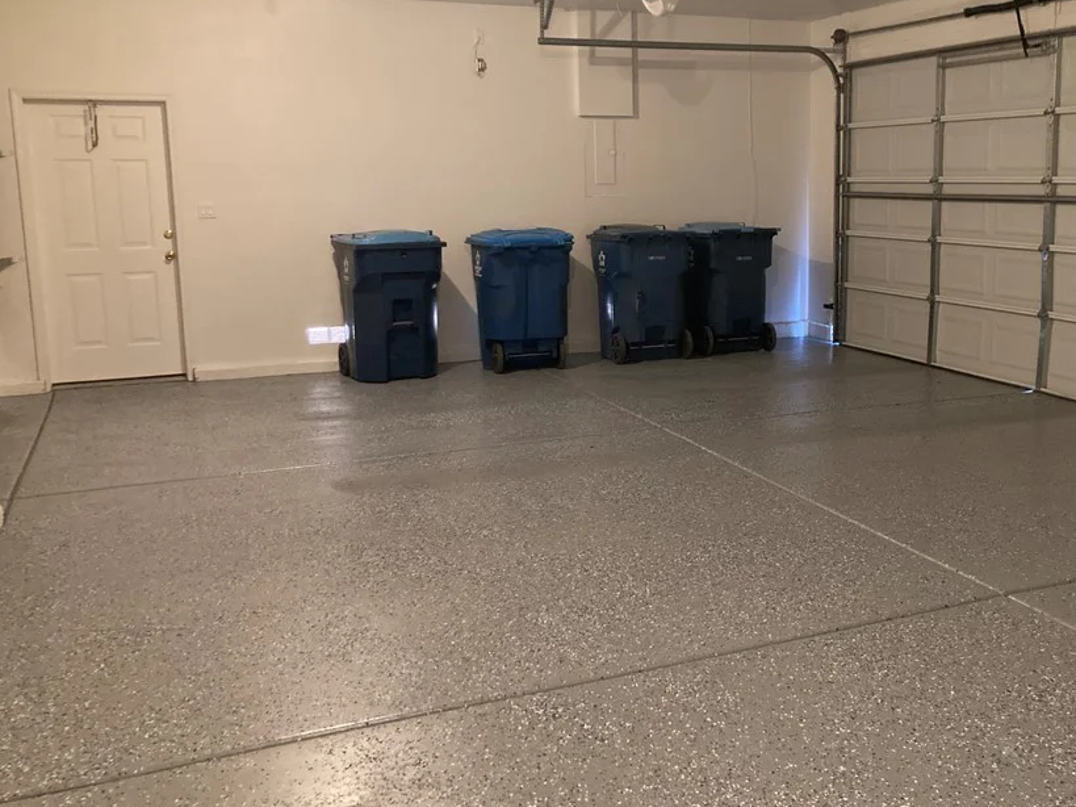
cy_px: 350
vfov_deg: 40.6
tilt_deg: -9.7
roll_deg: +1.2
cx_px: 652
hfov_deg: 52.2
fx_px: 1088
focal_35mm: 35
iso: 500
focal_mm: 3.99
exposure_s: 1/30
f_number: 1.8
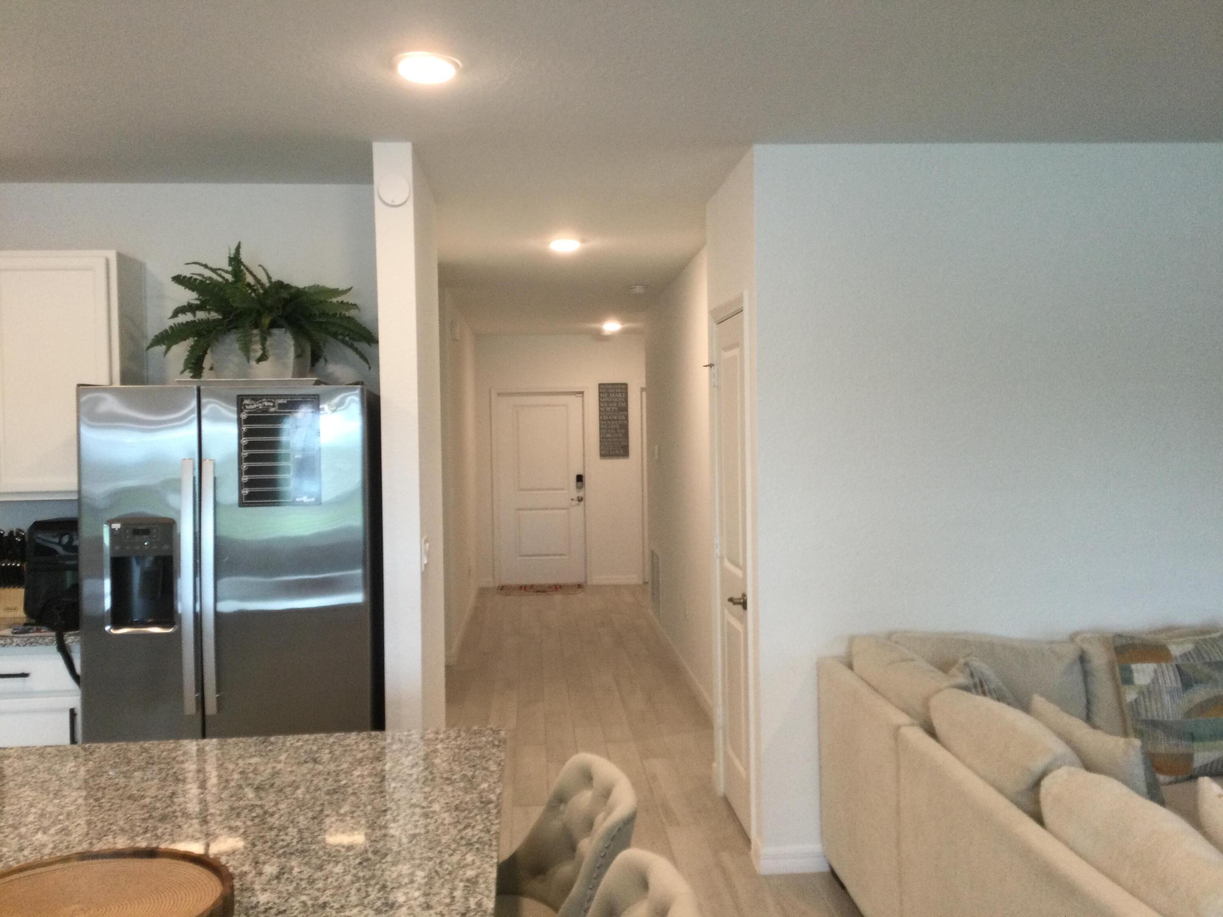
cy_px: 458
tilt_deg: -3.2
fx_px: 1095
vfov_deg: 45.4
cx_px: 612
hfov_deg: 58.4
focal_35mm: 31
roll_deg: +0.3
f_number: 2.4
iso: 64
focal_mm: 3.3
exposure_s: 1/30
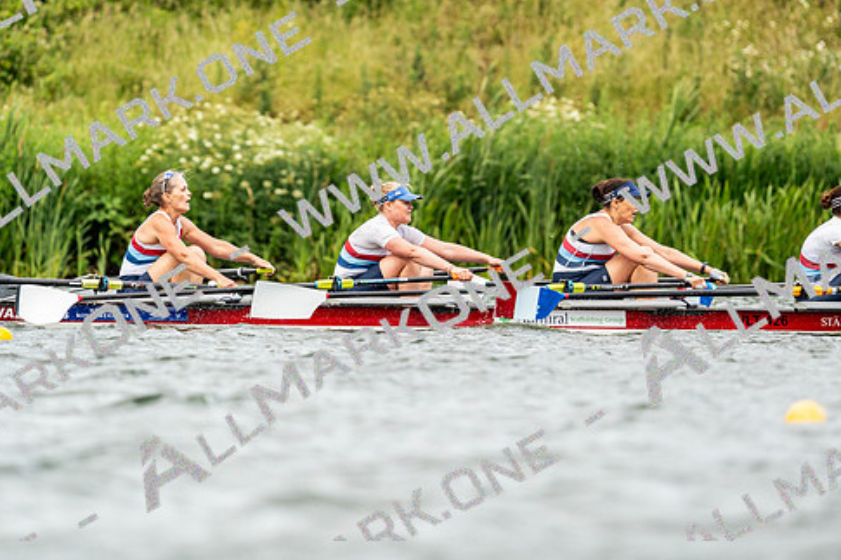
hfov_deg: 3.7
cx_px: 492
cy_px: 244
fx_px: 13054
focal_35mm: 559
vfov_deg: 2.5
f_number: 6.3
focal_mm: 467
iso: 640
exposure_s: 1/2000
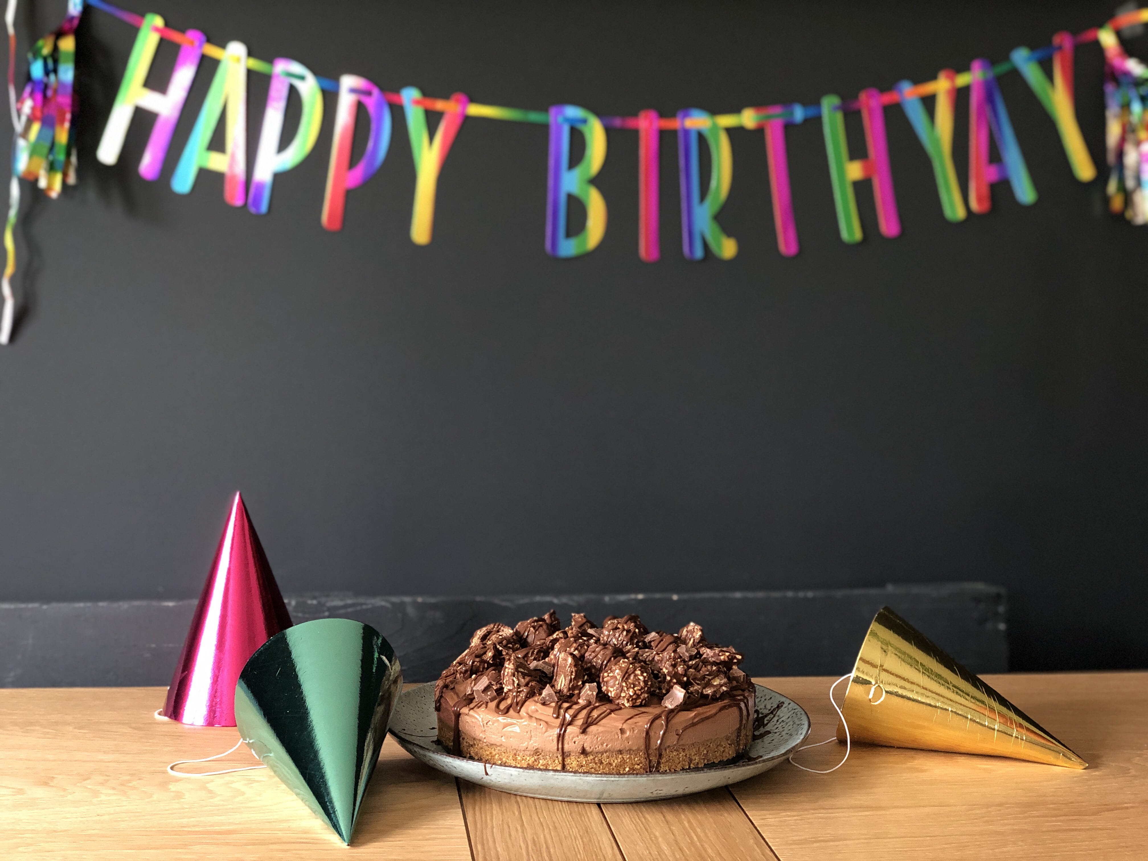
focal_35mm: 52
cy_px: 430
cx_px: 574
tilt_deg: -4.3
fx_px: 1725
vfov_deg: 28.0
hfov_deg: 36.8
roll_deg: -0.9
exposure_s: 1/20
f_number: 2.4
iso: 160
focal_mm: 6
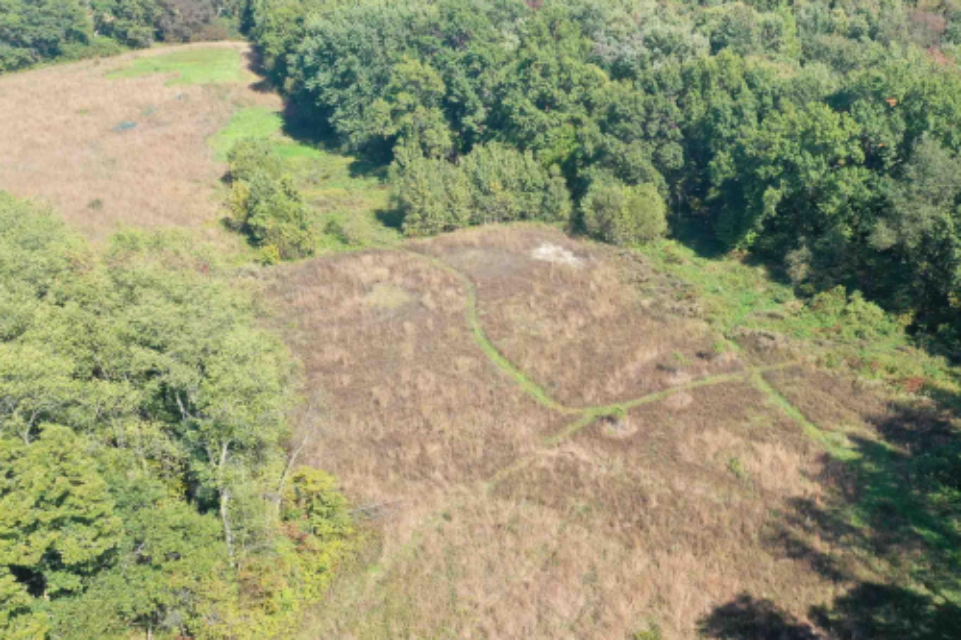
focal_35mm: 42
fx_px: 1121
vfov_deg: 31.6
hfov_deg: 45.8
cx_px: 634
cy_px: 427
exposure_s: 1/200
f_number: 5
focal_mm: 10.26
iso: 100
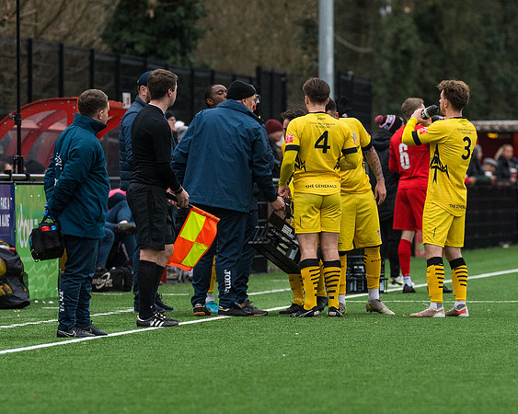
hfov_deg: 4.7
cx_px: 276
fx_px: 6284
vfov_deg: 3.8
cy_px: 215
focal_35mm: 410
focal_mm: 220
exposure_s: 1/1250
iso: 1600
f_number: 4
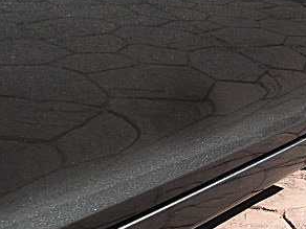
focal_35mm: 79
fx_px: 698
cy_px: 53
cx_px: 284
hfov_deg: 23.9
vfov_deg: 18.5
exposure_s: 1/500
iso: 50
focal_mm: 6.3
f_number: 2.8
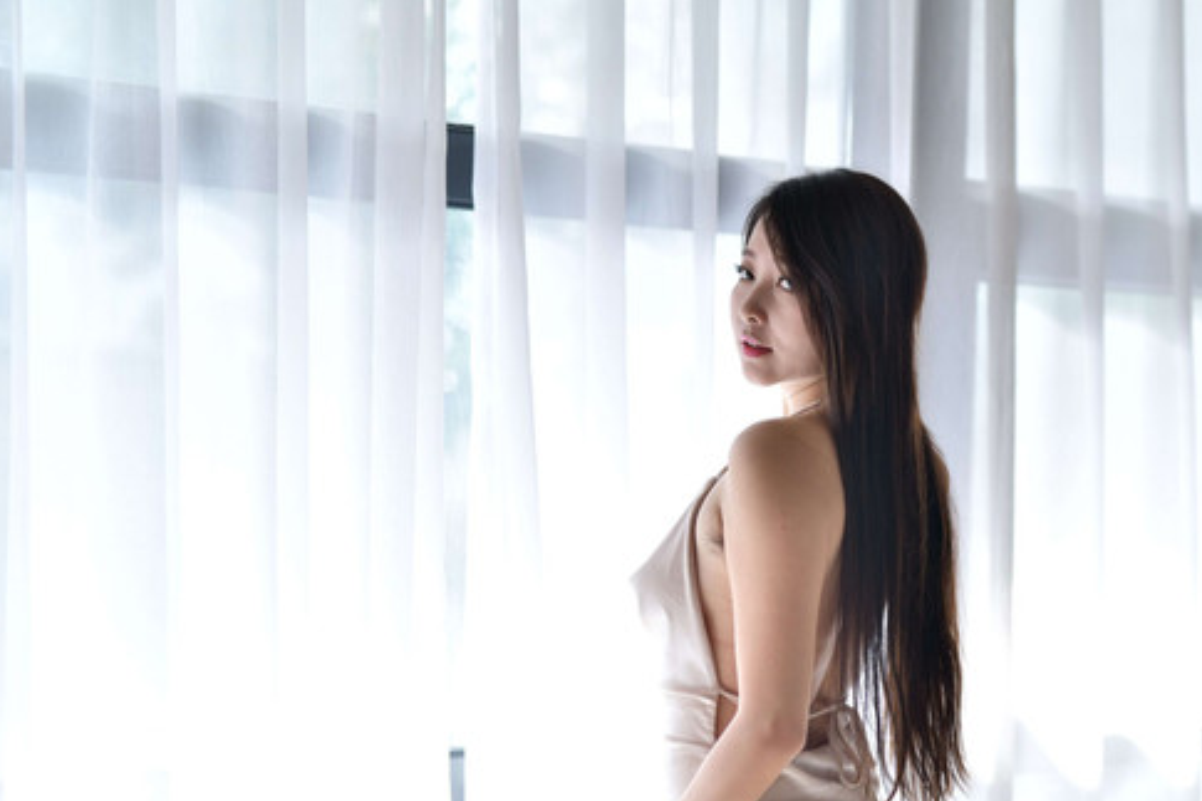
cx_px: 761
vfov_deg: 20.6
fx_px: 2203
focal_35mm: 66
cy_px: 467
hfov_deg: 30.4
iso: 250
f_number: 1.8
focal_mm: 50
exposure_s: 1/200
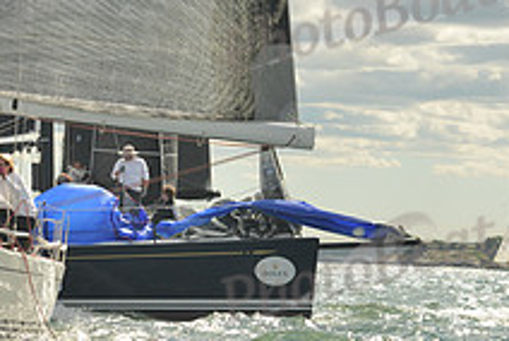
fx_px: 3327
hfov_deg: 8.7
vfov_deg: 5.9
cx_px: 98
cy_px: 172
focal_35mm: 235
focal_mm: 86
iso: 400
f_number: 6.3
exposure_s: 1/640
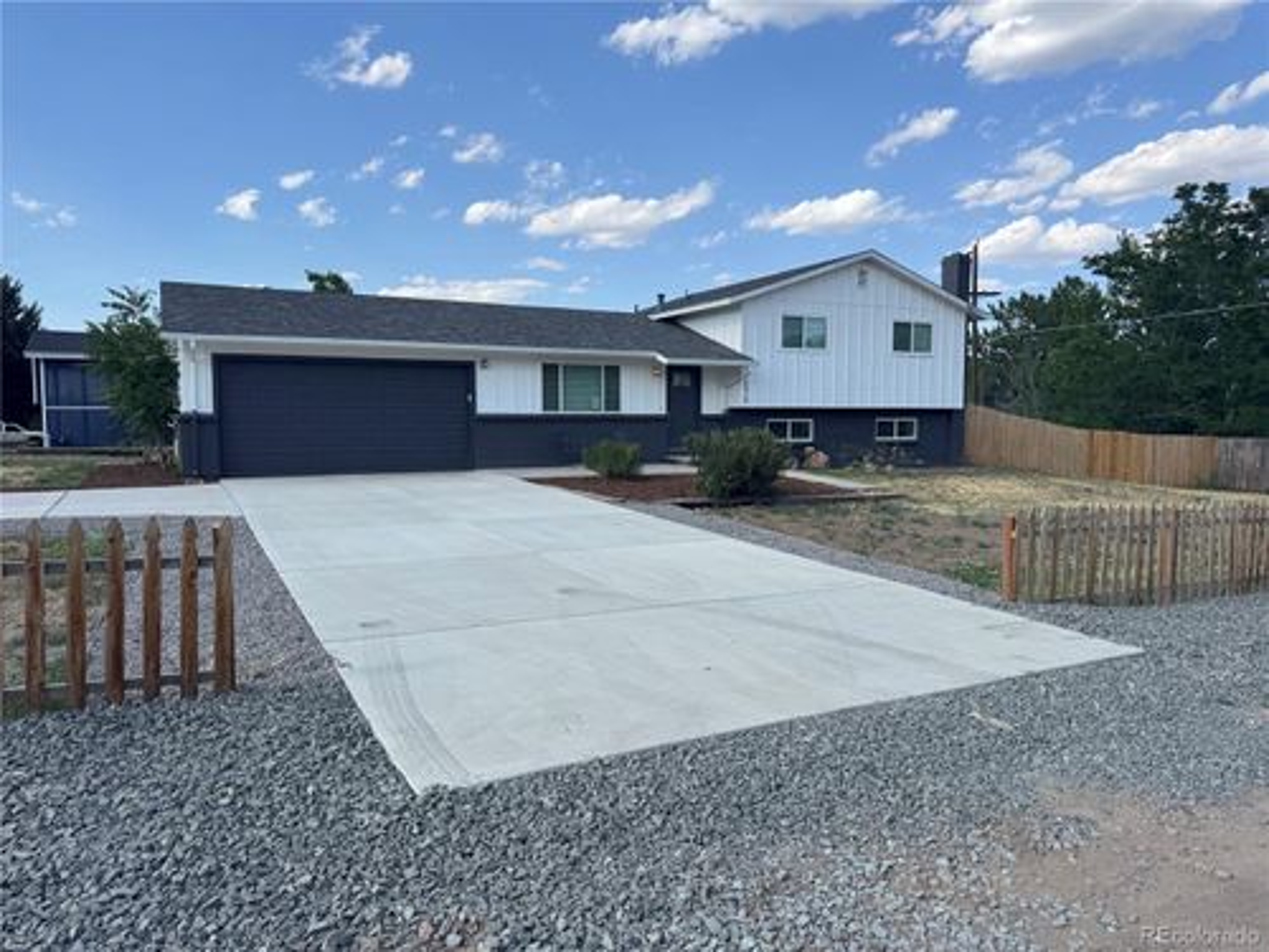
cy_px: 476
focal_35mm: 24
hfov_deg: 71.6
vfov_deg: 56.8
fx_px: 880
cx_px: 634
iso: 80
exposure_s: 1/3096
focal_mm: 6.76
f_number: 1.78
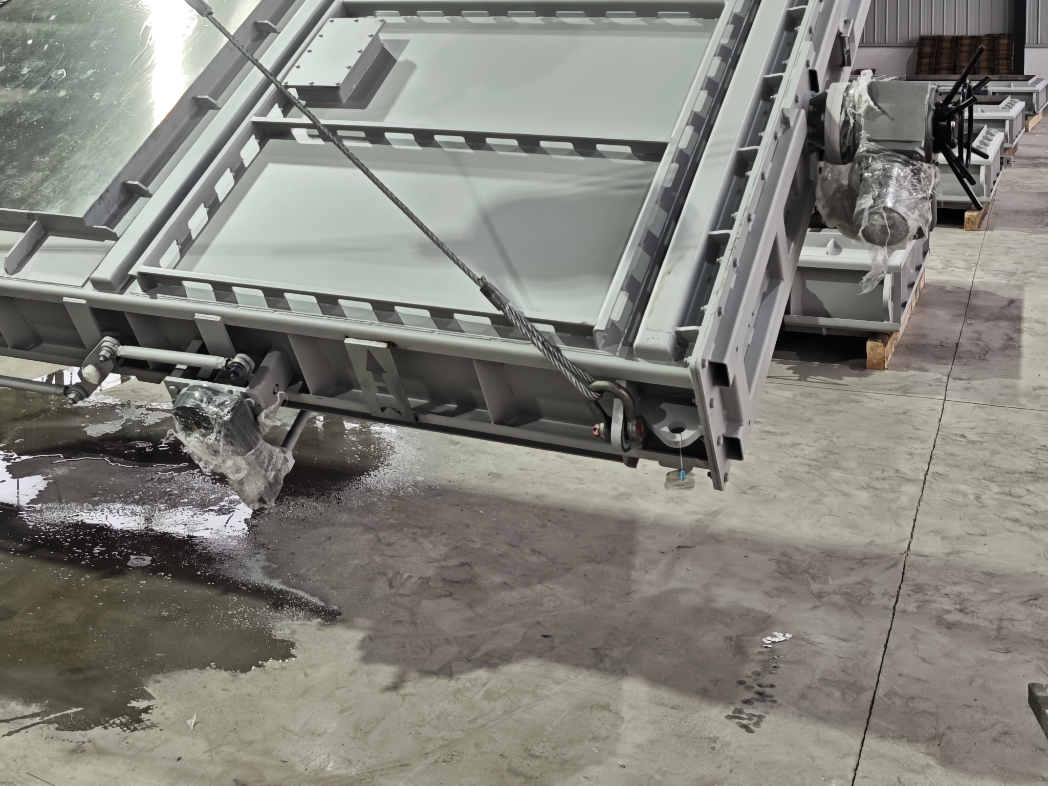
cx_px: 350
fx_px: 1393
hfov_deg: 40.7
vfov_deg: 30.4
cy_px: 106
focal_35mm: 46
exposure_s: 1/100
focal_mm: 6.55
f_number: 1.62
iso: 64
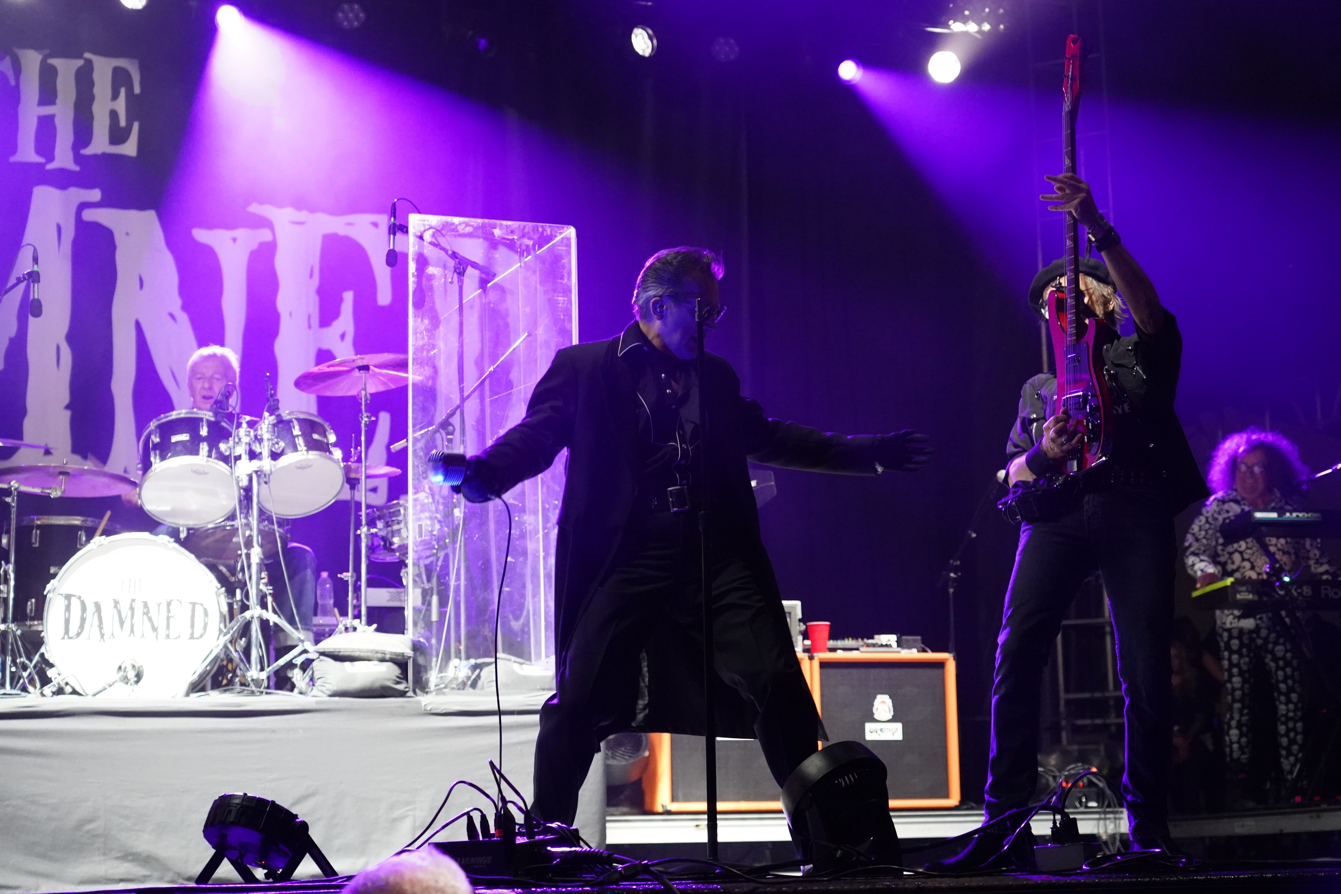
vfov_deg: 21.6
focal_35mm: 63
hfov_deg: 31.9
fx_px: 2347
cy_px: 447
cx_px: 670
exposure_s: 1/160
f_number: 4
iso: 8000
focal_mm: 63
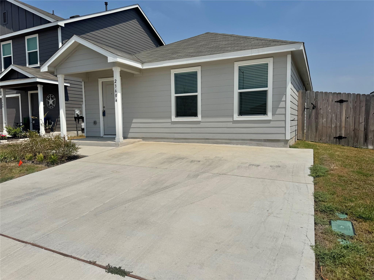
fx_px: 259
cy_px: 140
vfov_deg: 56.8
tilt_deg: -3.8
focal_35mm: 24
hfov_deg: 71.6
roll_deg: +0.8
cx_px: 187
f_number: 1.78
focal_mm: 6.76
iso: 80
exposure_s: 1/12346
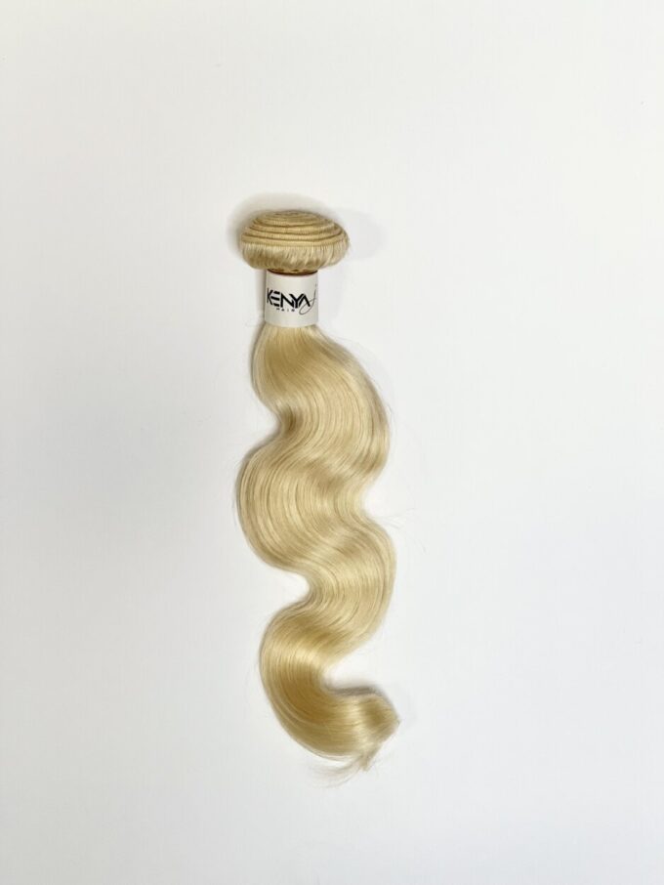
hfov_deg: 19.1
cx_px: 332
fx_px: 1968
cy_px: 442
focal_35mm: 77
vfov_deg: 25.3
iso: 125
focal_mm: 9
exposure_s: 1/120
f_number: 2.8
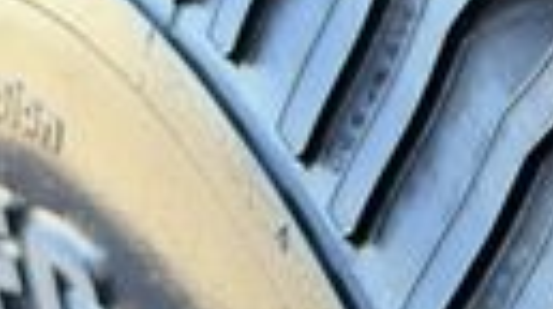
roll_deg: +3.7
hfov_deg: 7.8
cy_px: 485
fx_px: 3805
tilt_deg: -18.2
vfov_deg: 4.6
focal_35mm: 260
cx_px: 1260
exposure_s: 1/194
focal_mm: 6.76
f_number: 1.78
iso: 100
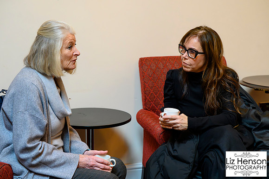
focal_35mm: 71
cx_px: 134
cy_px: 90
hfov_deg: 28.5
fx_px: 529
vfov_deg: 19.2
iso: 7200
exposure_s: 1/160
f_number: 4
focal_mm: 70
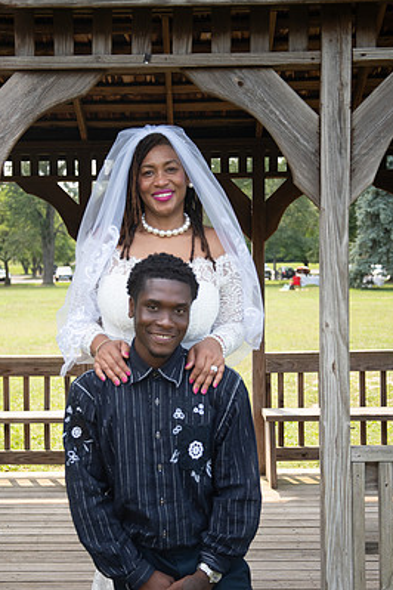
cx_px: 180
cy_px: 324
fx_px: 1015
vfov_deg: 32.4
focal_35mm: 62
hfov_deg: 21.9
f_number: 4.6
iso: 800
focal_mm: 53
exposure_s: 1/1600
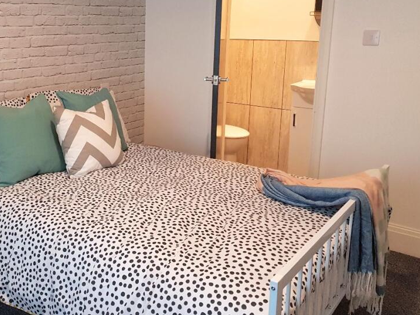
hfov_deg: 49.0
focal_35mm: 37
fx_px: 449
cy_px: 133
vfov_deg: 38.6
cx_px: 128
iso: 160
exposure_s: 1/33
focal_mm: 4.2
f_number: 1.7
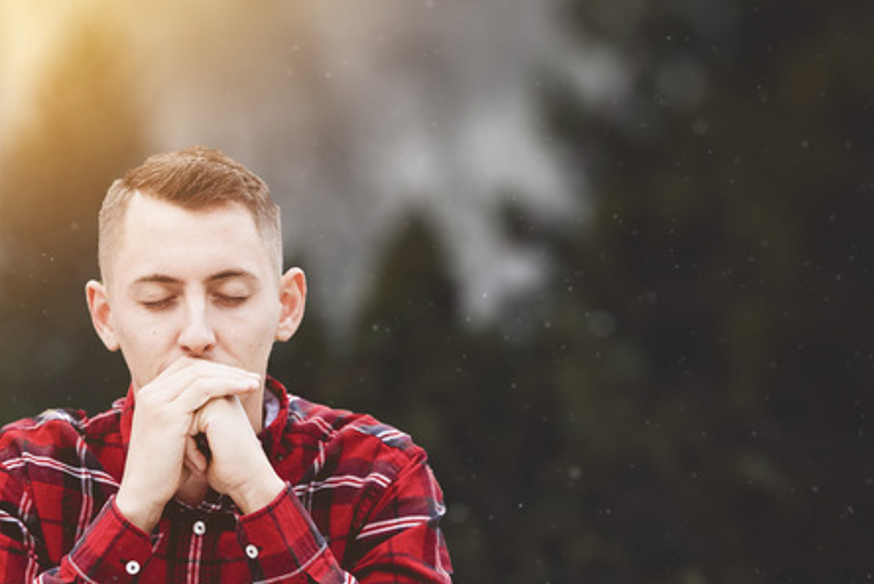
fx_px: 5249
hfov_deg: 9.5
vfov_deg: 6.4
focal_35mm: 216
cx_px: 187
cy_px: 364
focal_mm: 120
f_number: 2.8
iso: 640
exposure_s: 1/400
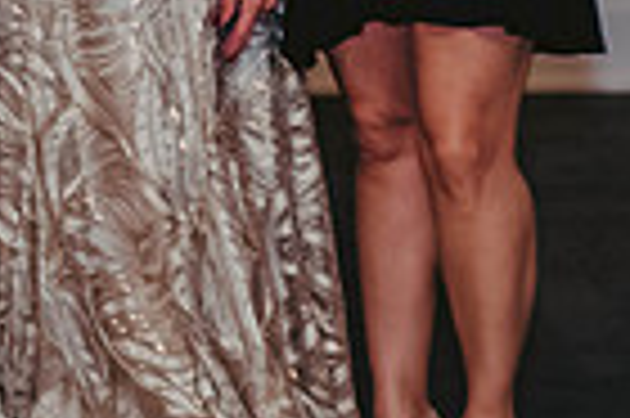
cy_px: -459
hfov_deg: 6.3
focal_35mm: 325
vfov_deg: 4.2
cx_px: -156
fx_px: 5681
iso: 1250
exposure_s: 1/60
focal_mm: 75
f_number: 3.2
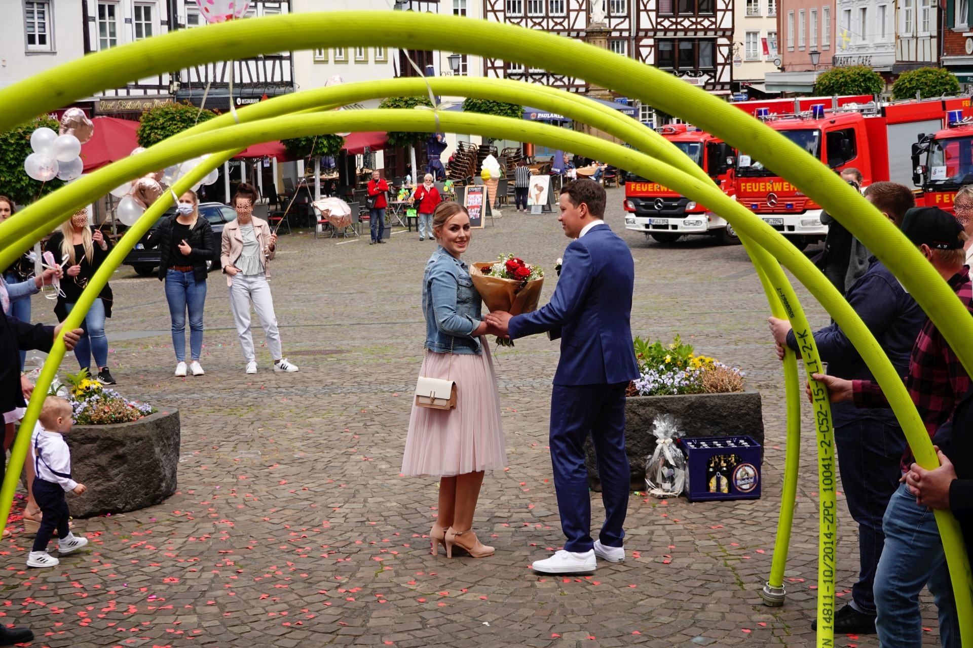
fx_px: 1676
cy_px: 324
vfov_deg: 21.9
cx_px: 486
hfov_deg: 32.4
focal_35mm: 62
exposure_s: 1/500
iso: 100
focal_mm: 22.92
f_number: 4
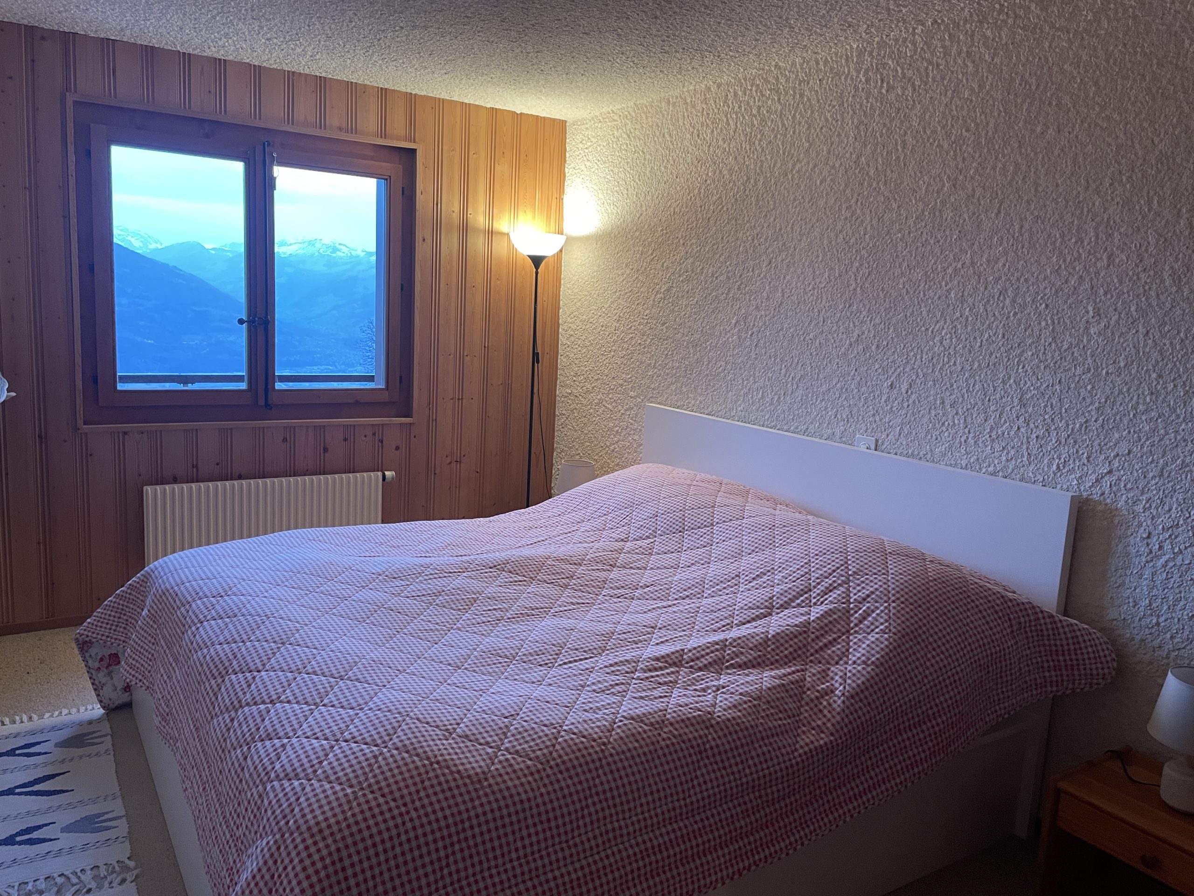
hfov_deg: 67.3
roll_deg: -2.6
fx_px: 897
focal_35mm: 26
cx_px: 597
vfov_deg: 53.1
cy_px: 448
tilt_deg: -9.2
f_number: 1.6
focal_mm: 4.2
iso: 320
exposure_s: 1/50
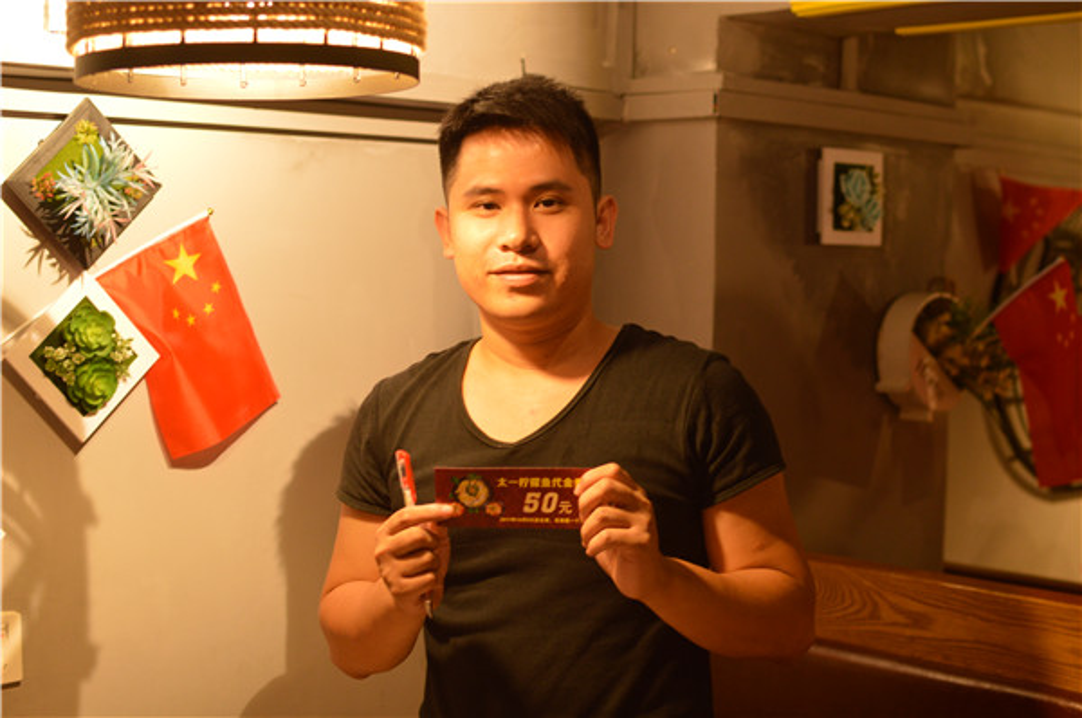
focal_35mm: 52
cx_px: 541
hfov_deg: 37.9
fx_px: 1575
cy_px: 359
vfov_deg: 25.7
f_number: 2.5
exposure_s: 1/25
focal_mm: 35
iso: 400
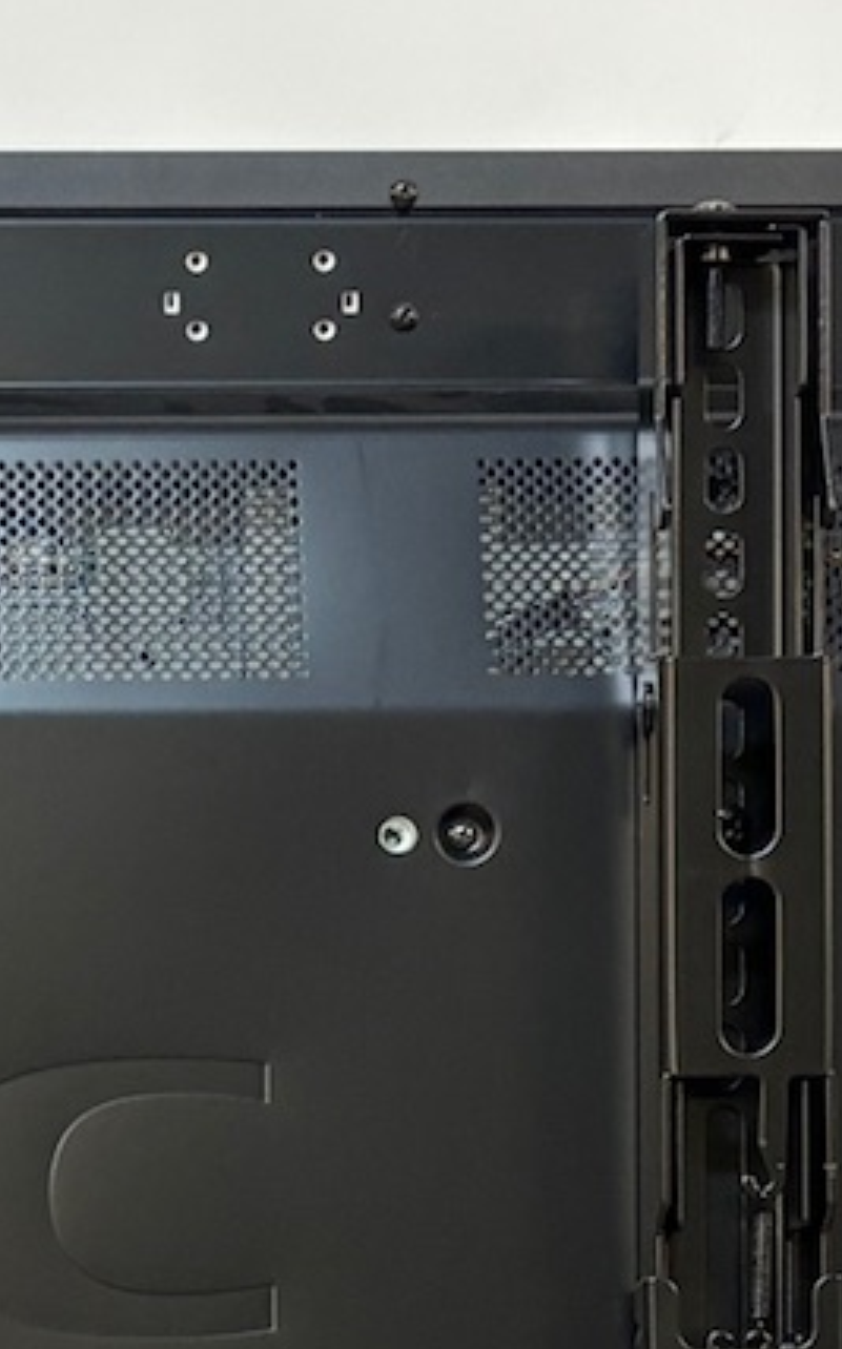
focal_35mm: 132
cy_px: 1425
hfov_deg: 9.8
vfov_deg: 15.5
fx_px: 4853
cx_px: -164
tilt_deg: -11.4
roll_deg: +0.3
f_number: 1.6
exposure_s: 1/50
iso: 125
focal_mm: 5.96
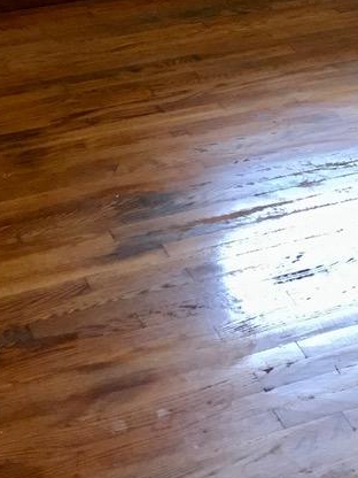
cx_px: 443
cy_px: -122
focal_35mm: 107
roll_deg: -0.2
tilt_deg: -14.4
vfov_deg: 17.4
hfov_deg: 13.4
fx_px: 1475
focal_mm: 4.15
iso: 125
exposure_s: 1/15
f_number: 2.2
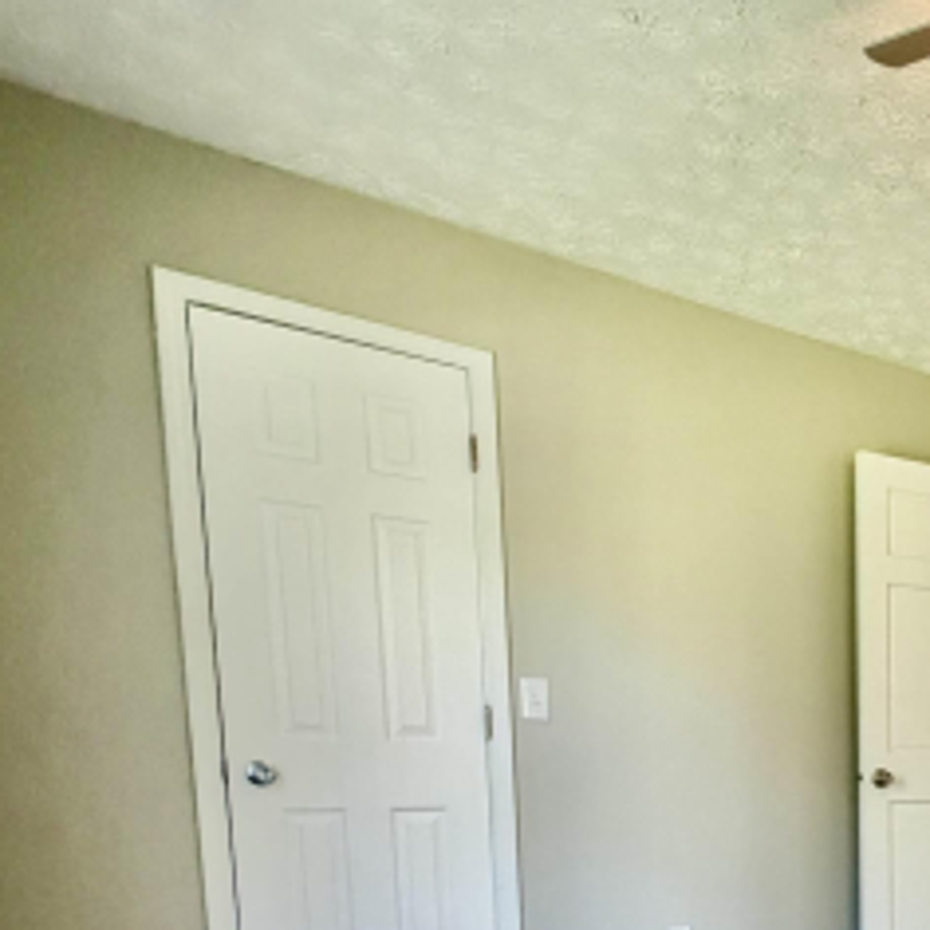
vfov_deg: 41.9
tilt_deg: -7.5
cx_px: 1050
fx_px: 1064
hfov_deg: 38.2
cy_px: 898
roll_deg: -0.9
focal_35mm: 35
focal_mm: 2.22
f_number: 2.2
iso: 250
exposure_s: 1/120
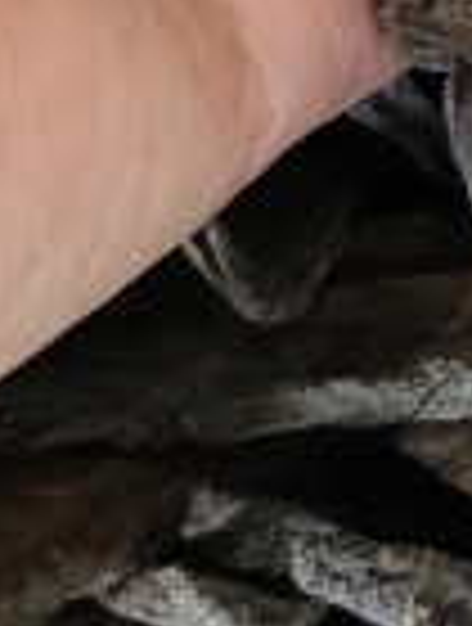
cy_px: -381
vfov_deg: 10.7
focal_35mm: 176
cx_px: 1672
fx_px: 3185
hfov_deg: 7.1
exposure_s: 1/316
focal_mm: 5.56
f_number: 1.88
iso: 1754
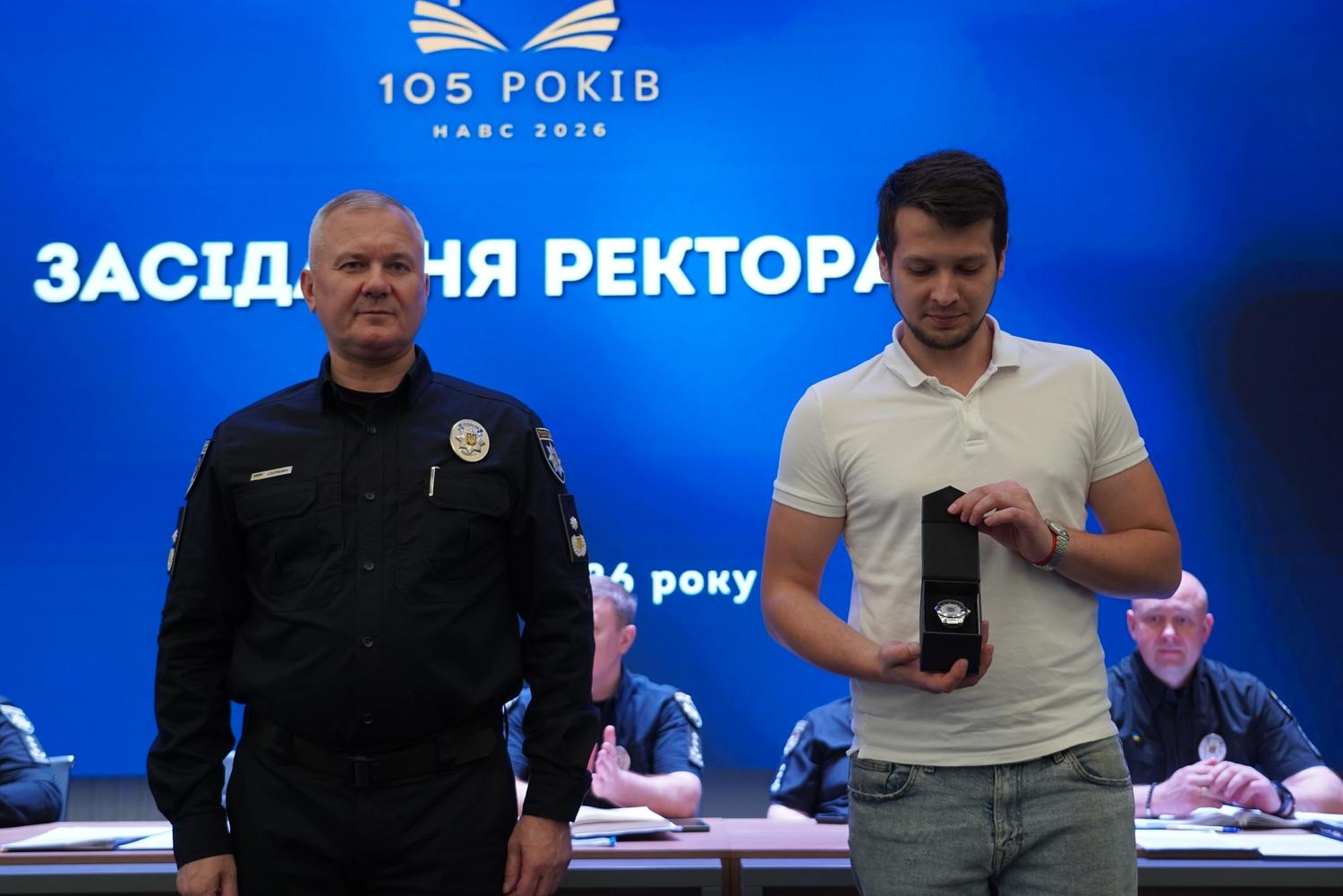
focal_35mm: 41
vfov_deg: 32.6
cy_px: 448
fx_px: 1529
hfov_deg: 47.4
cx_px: 672
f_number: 4
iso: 1600
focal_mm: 41
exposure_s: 1/160
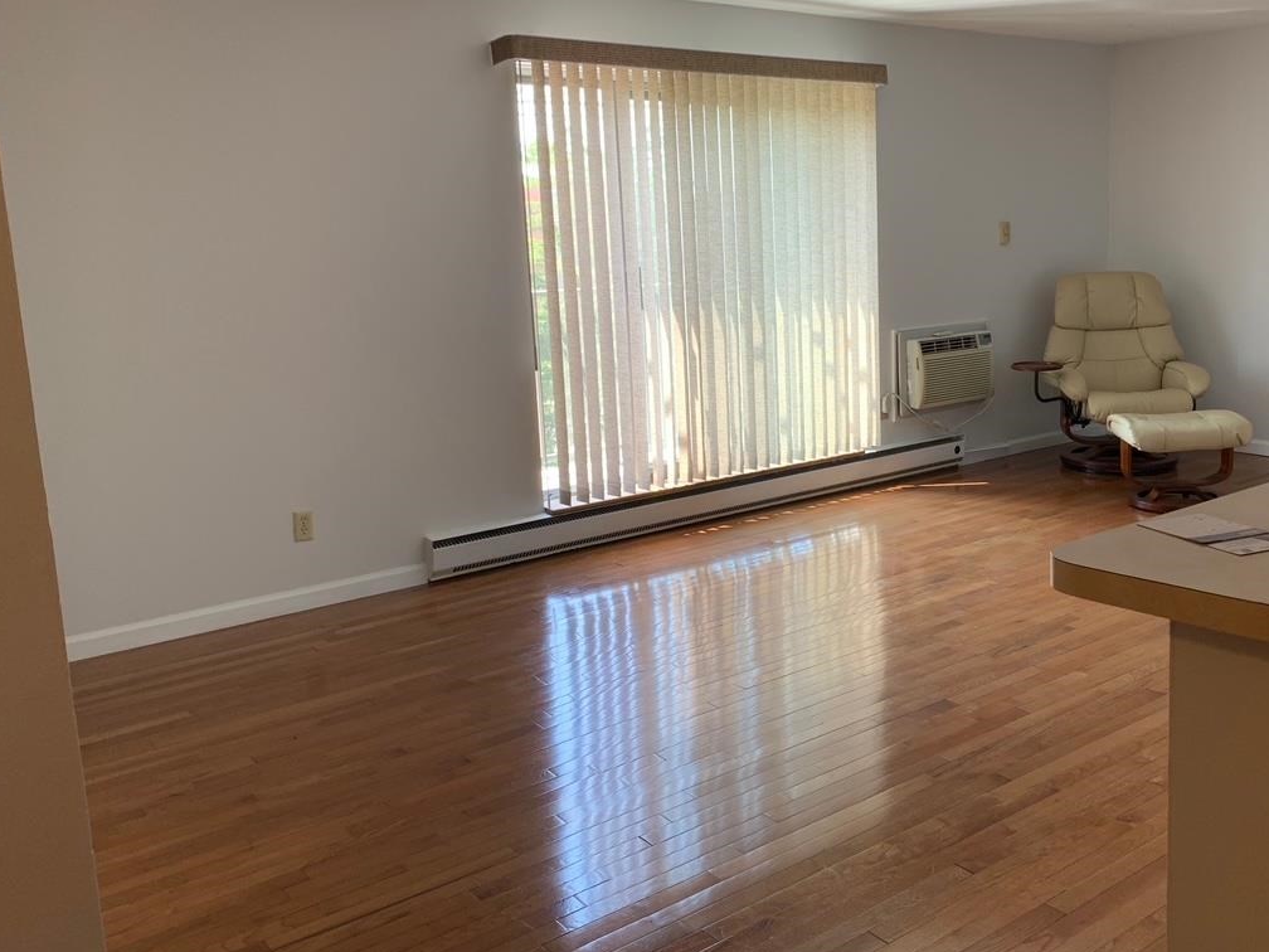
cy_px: 433
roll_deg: +2.6
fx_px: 1210
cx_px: 793
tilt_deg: -8.8
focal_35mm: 33
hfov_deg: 54.7
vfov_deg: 42.9
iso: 50
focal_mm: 4.25
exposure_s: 1/60
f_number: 1.8
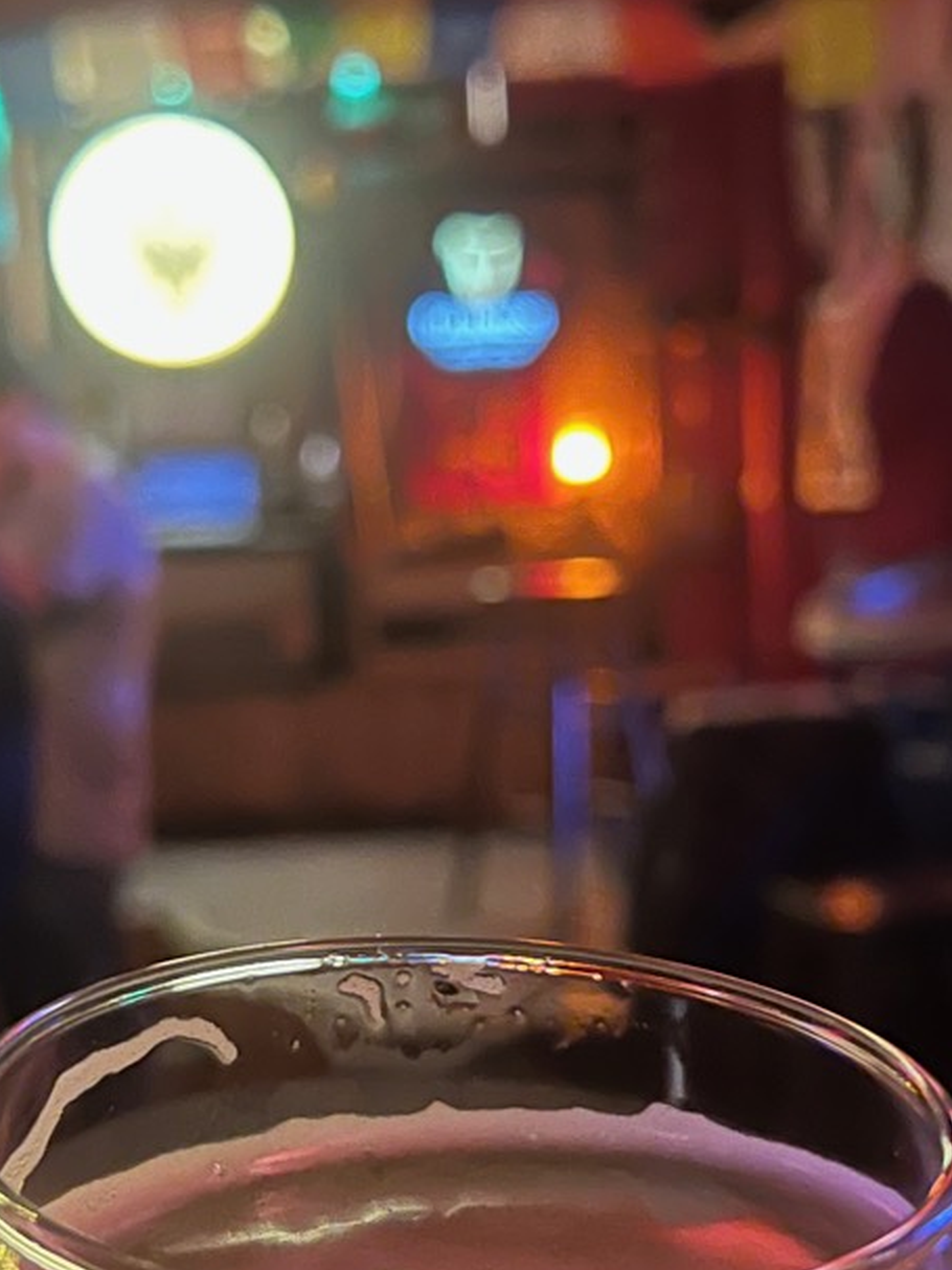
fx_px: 2201
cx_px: 381
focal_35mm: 60
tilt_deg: -7.1
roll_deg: +3.3
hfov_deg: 24.4
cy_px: 699
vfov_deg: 32.2
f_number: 1.5
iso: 1000
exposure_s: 1/25
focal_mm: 5.7
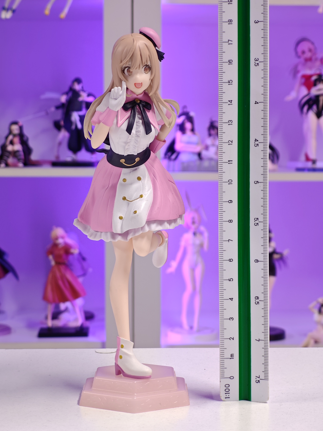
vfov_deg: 24.1
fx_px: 1008
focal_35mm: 81
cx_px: 160
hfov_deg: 18.2
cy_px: 214
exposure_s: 1/16.8
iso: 400
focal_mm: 7.48
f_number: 2.4
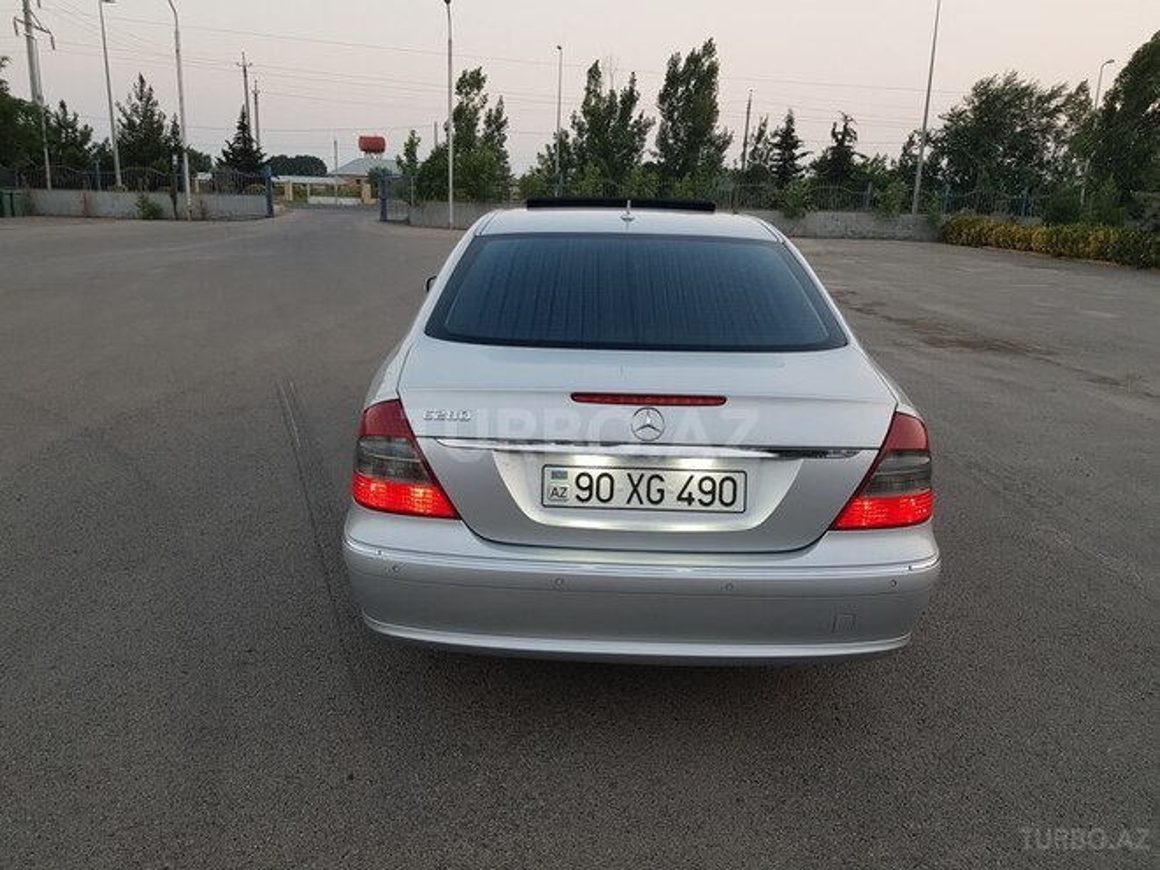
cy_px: 435
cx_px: 580
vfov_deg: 53.1
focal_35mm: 26
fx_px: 871
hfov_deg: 67.3
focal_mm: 4.2
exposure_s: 1/60
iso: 50
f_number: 1.7
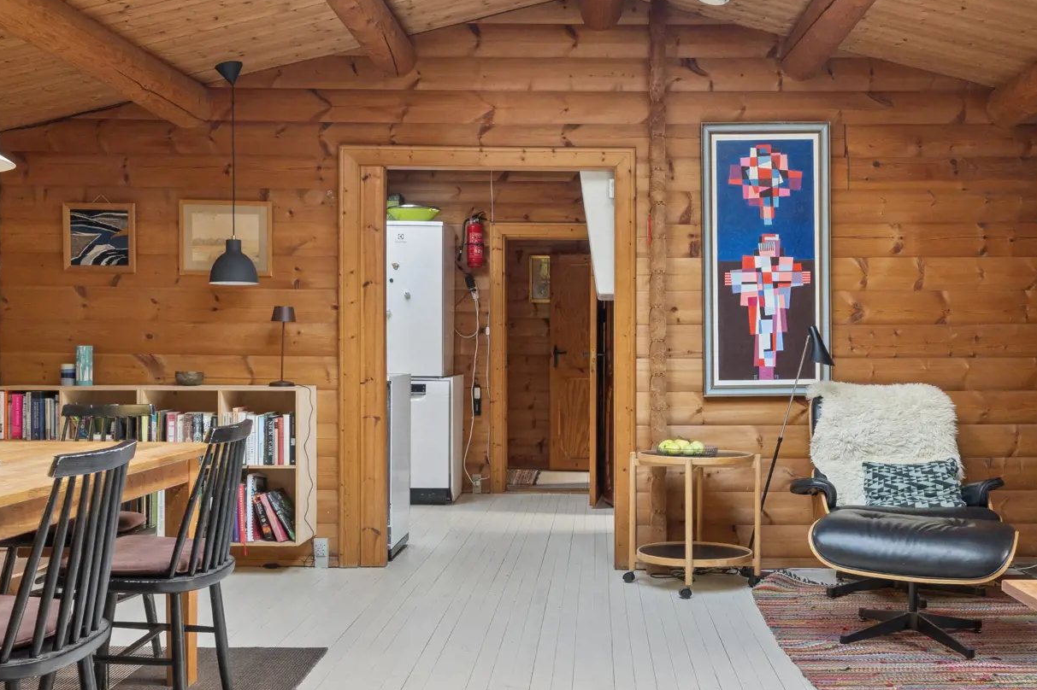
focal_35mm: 39
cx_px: 598
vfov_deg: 34.0
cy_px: 377
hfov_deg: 49.2
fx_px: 1128
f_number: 8
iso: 200
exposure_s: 1/40
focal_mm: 16.5
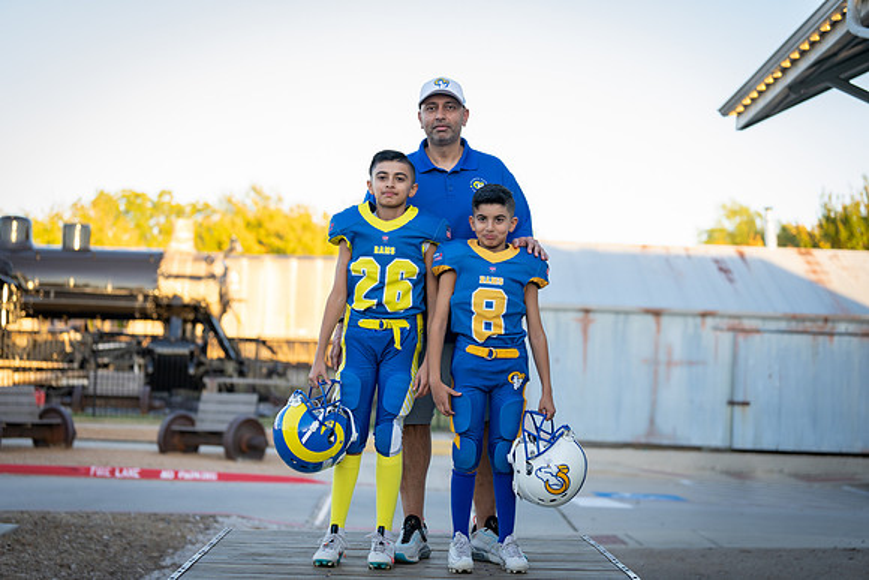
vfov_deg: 19.5
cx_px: 434
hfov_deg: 28.8
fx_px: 1690
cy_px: 290
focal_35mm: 70
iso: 250
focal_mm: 70
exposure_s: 1/320
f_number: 2.8
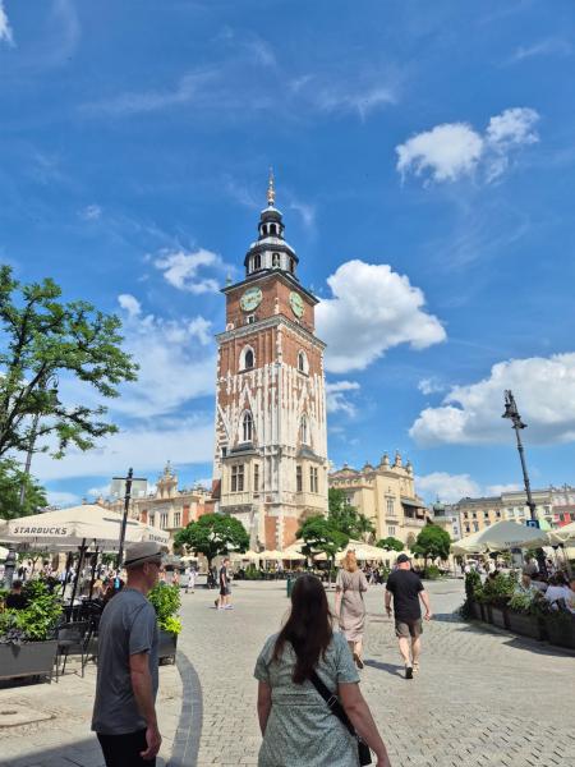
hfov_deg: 58.9
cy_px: 384
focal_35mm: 23
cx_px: 288
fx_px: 509
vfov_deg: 73.9
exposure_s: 1/2024
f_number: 1.8
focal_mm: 5.4
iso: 25
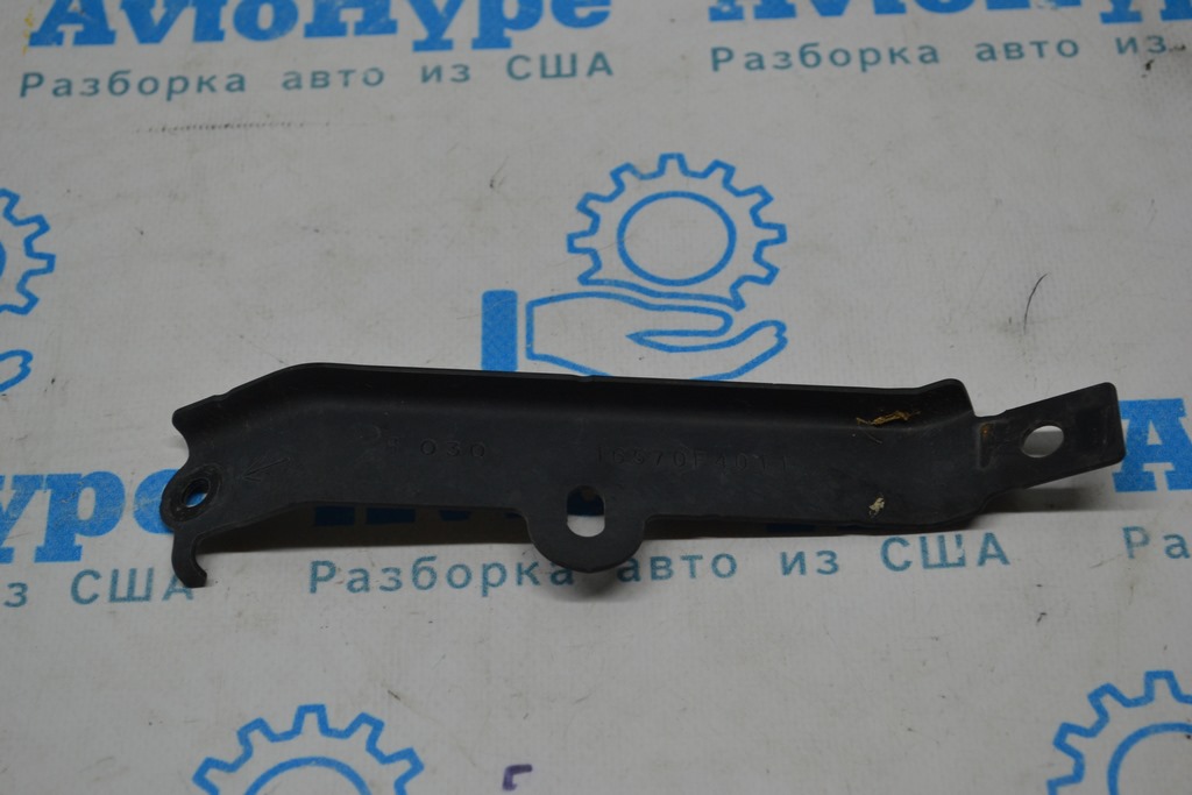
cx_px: 596
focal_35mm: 68
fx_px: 2235
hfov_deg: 29.9
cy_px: 398
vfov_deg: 20.2
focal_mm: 45
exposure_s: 1/125
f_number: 5.6
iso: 320
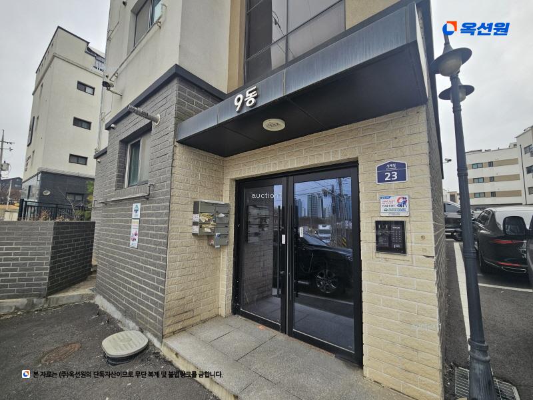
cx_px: 266
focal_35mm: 13
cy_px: 200
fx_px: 200
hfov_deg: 106.2
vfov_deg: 89.9
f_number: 2.2
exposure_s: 1/313
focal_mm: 2.2
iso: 50
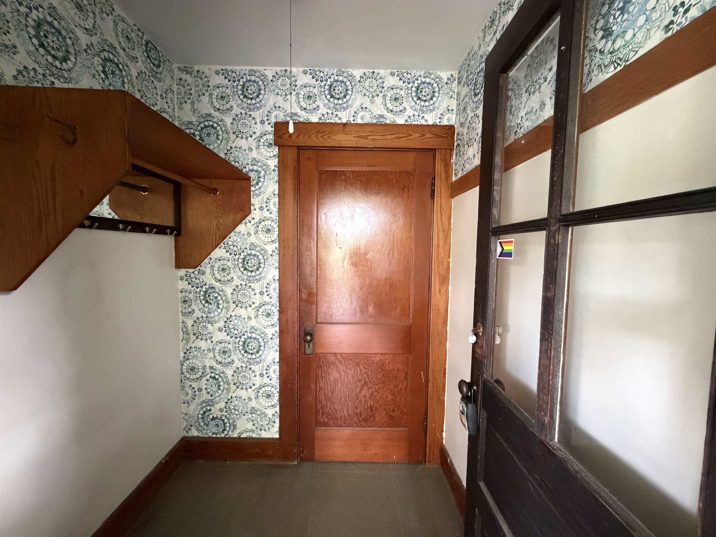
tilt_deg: -3.5
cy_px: 268
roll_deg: -0.7
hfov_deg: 102.1
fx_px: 290
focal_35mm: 14
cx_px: 358
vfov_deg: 85.7
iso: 1250
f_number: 2.2
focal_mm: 2.22
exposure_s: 1/60
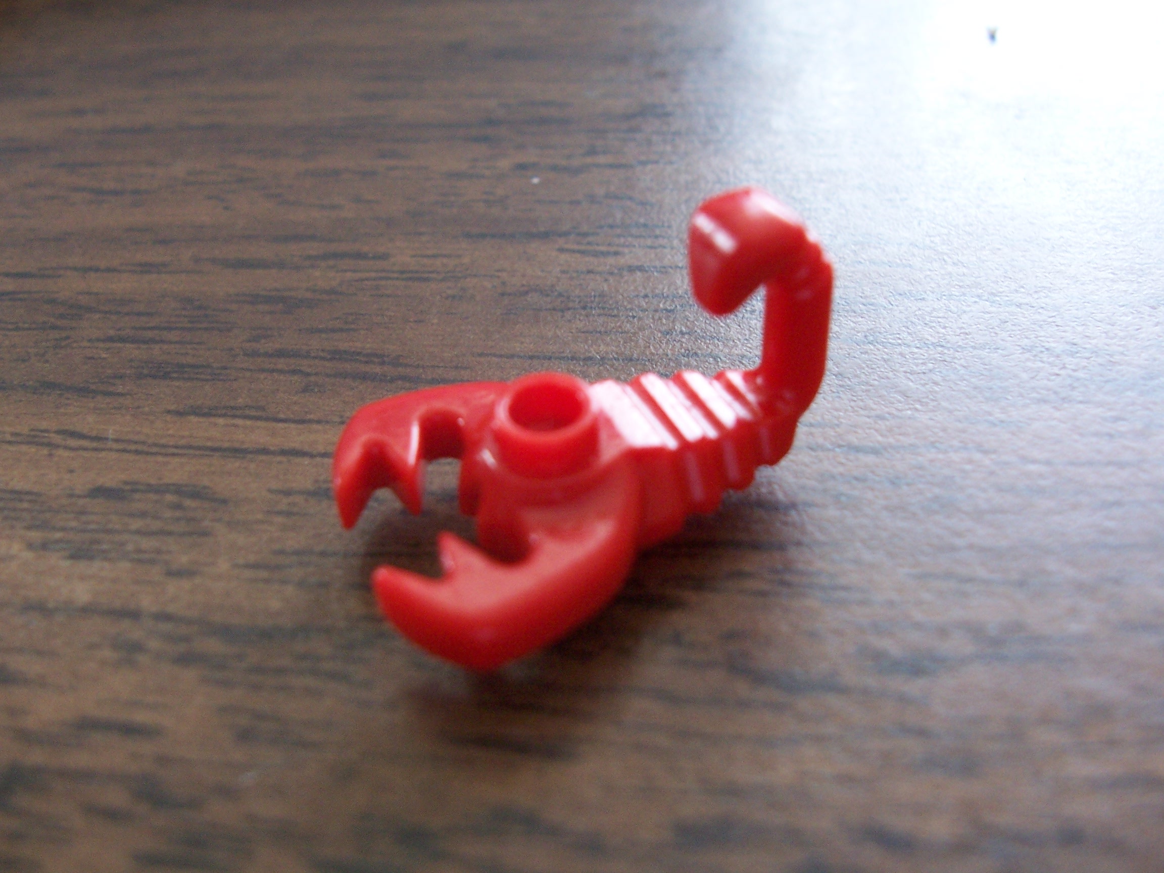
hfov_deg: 52.6
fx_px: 1177
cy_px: 436
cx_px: 582
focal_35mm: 35
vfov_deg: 40.7
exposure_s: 1/20
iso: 140
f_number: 2.8
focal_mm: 6
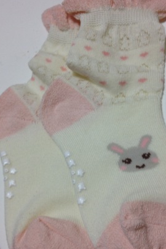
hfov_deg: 29.9
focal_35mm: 45
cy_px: 141
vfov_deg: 43.5
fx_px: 311
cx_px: 96
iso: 50
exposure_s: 1/40
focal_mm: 4.28
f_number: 2.4
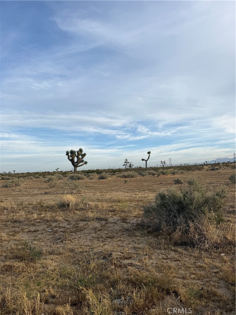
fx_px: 218
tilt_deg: +3.5
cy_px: 158
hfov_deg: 56.8
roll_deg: +3.3
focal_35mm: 24
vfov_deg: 71.6
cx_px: 118
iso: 80
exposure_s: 1/2801
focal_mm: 6.76
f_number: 1.78
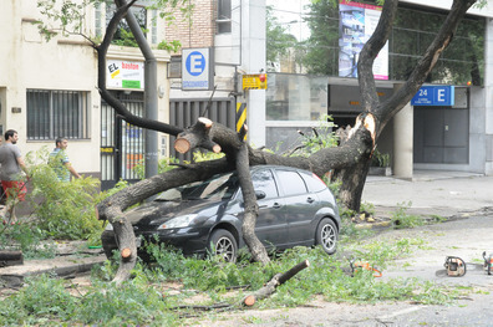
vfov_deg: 17.4
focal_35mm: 78
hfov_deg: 26.0
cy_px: 164
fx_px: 1067
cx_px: 246
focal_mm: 52
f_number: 9
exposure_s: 1/320
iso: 2000
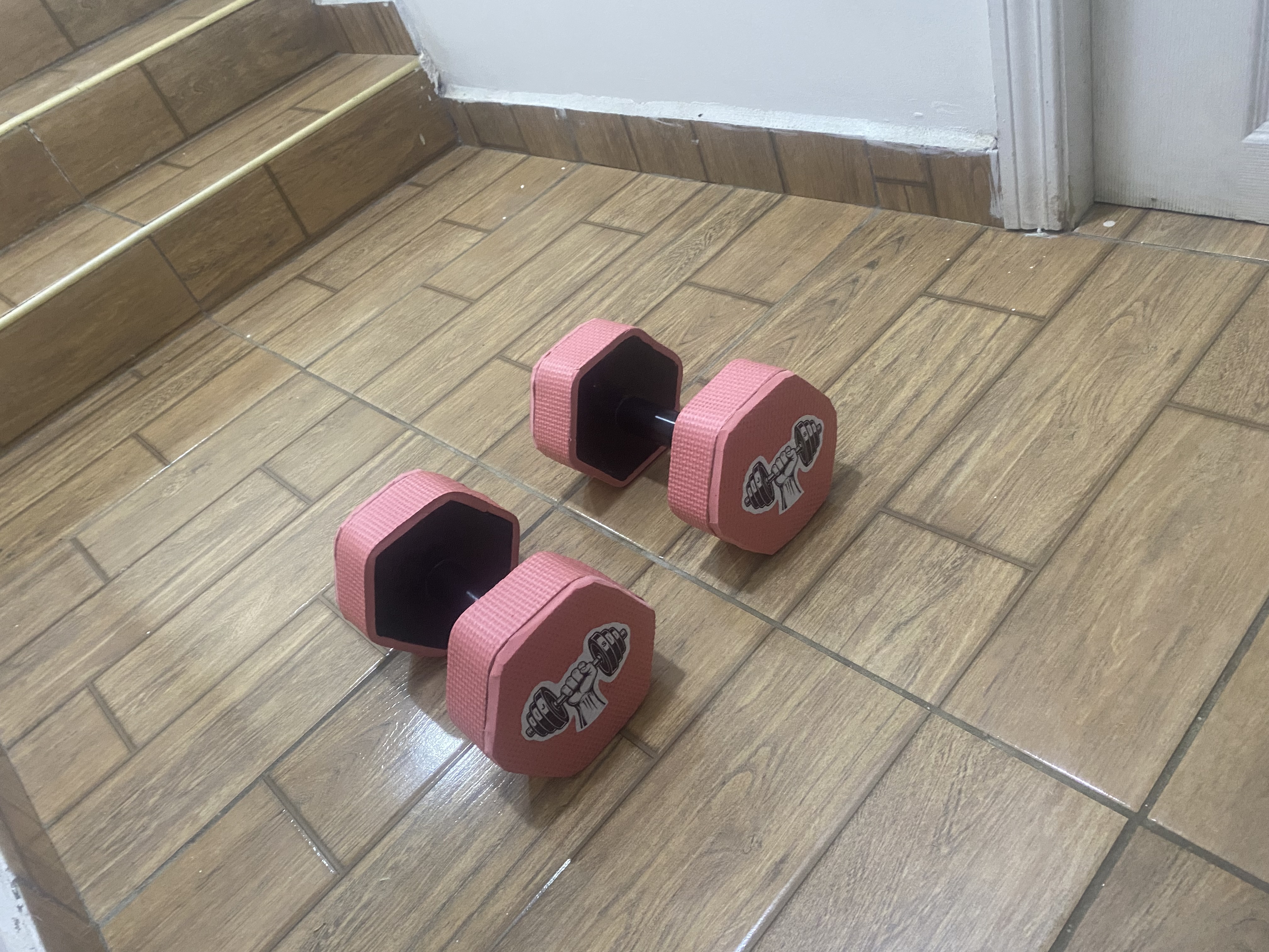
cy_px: 476
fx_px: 953
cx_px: 634
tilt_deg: -40.4
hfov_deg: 67.3
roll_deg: +24.6
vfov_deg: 53.1
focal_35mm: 26
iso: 400
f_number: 1.8
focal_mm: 4.25
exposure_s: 1/60
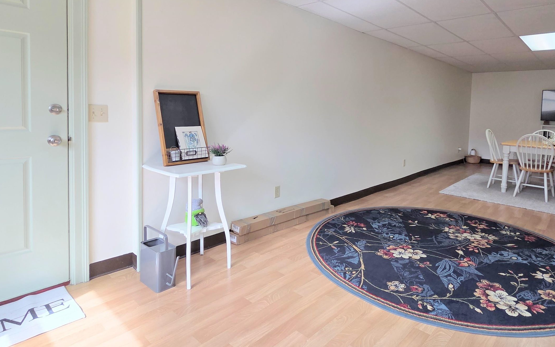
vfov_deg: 58.8
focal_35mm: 20
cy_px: 129
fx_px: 303
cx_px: 325
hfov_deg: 84.3
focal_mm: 2.2
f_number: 2.2
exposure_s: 1/126
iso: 50
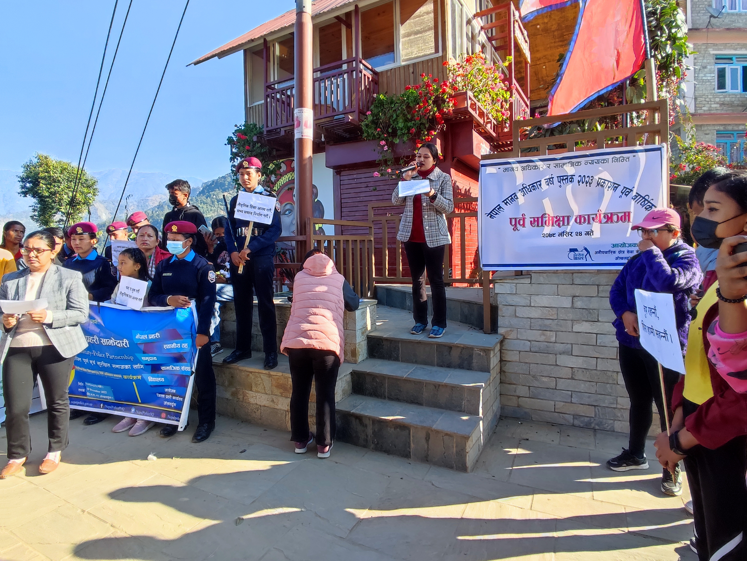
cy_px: 280
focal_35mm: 16
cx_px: 374
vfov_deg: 78.2
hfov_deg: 94.5
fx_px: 345
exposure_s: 1/199
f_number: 2.2
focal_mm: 1.65
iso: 50
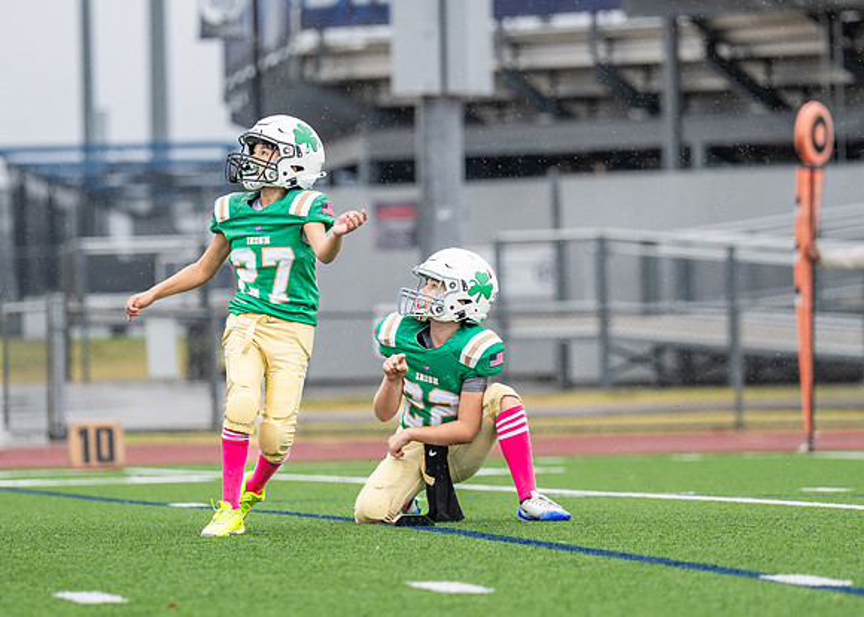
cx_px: 440
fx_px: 7503
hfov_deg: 6.6
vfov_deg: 4.7
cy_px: 265
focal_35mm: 306
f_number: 2.8
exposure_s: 1/1000
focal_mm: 167
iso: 400
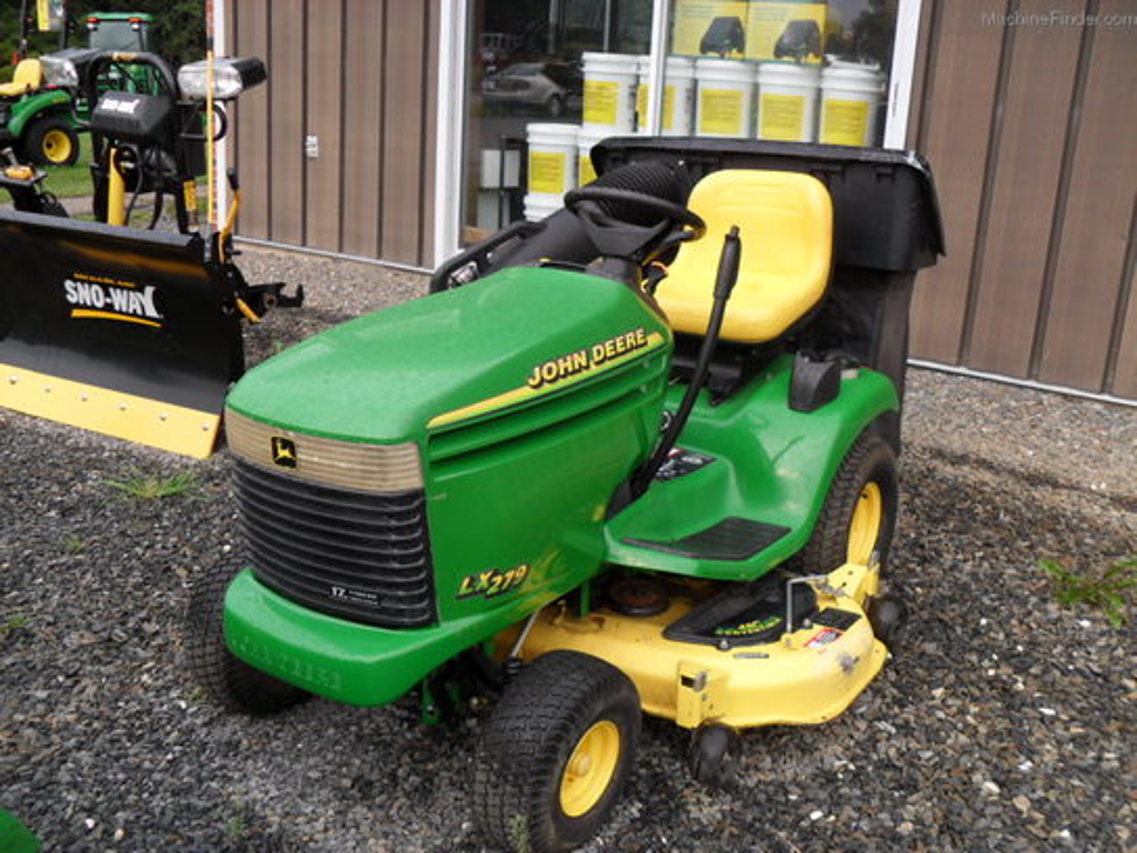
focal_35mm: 35
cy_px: 426
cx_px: 568
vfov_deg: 40.7
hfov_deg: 52.6
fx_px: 1150
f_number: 3
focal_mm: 6.3
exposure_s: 1/250
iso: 80
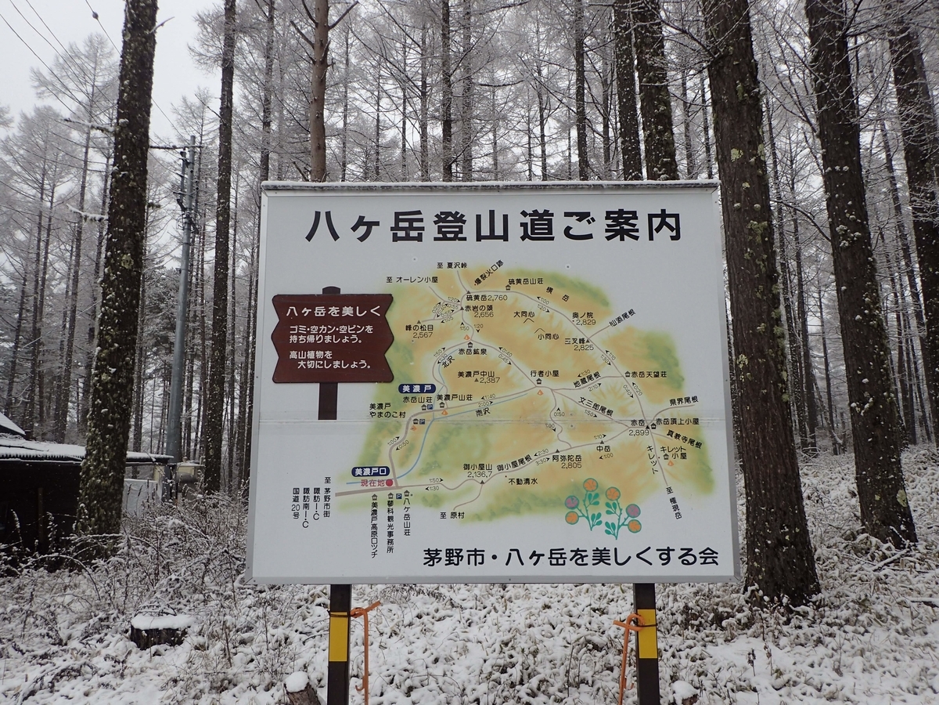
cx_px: 470
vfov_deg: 54.9
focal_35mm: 25
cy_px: 352
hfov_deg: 69.4
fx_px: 678
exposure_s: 1/800
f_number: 2.8
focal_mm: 4.5
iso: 100
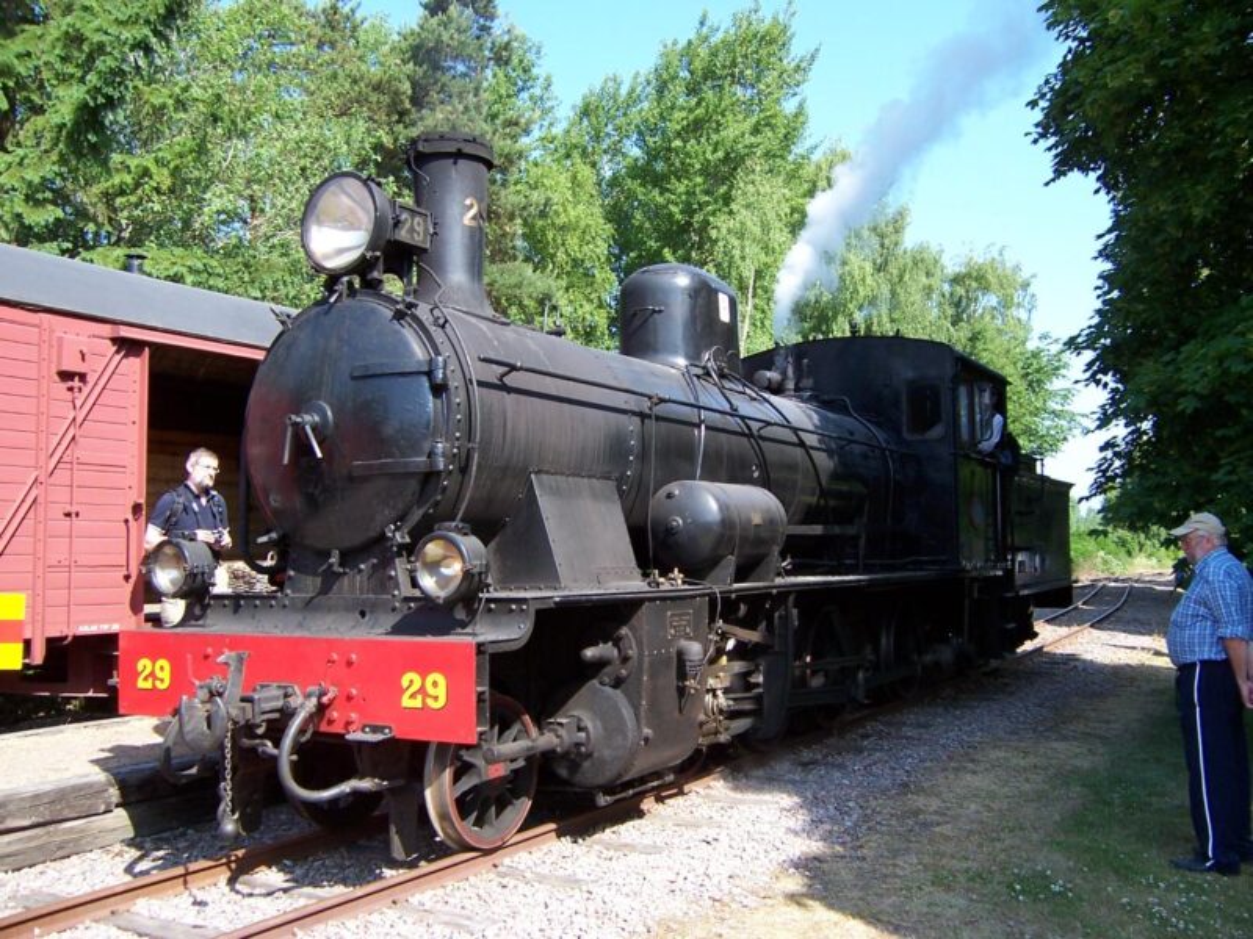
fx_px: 1195
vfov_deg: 42.9
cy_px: 470
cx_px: 626
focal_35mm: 33
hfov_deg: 55.4
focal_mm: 5.5
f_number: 3.4
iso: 80
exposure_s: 1/250
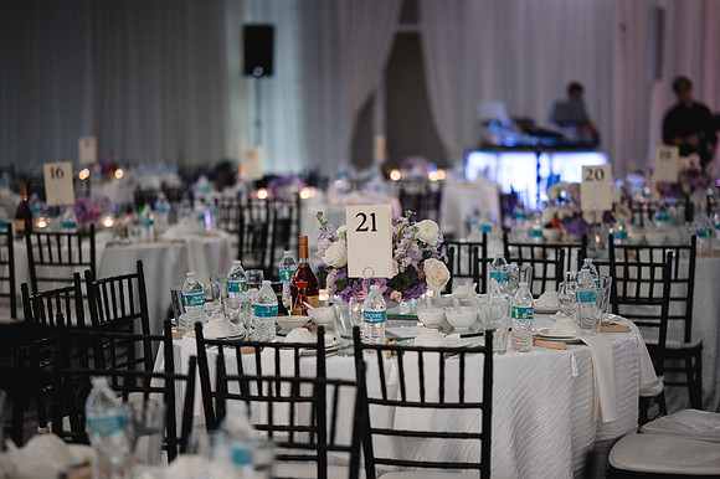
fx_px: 1717
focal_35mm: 86
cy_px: 240
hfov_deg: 23.7
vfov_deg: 15.9
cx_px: 360
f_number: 1.8
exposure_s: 1/250
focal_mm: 85
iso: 2000
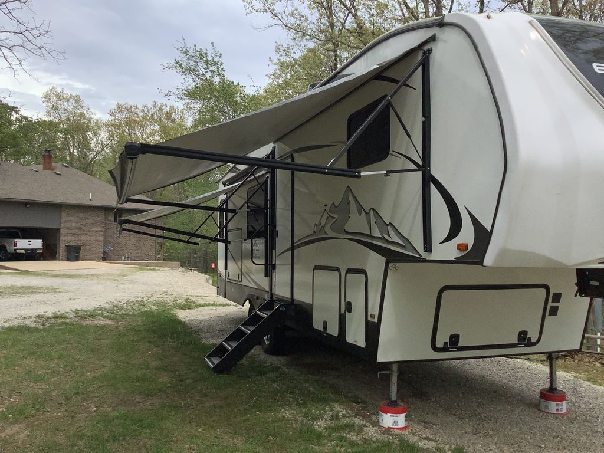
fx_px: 541
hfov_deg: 58.4
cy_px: 226
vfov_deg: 45.4
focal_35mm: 31
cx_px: 302
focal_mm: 3.3
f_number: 2.4
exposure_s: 1/2915
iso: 25
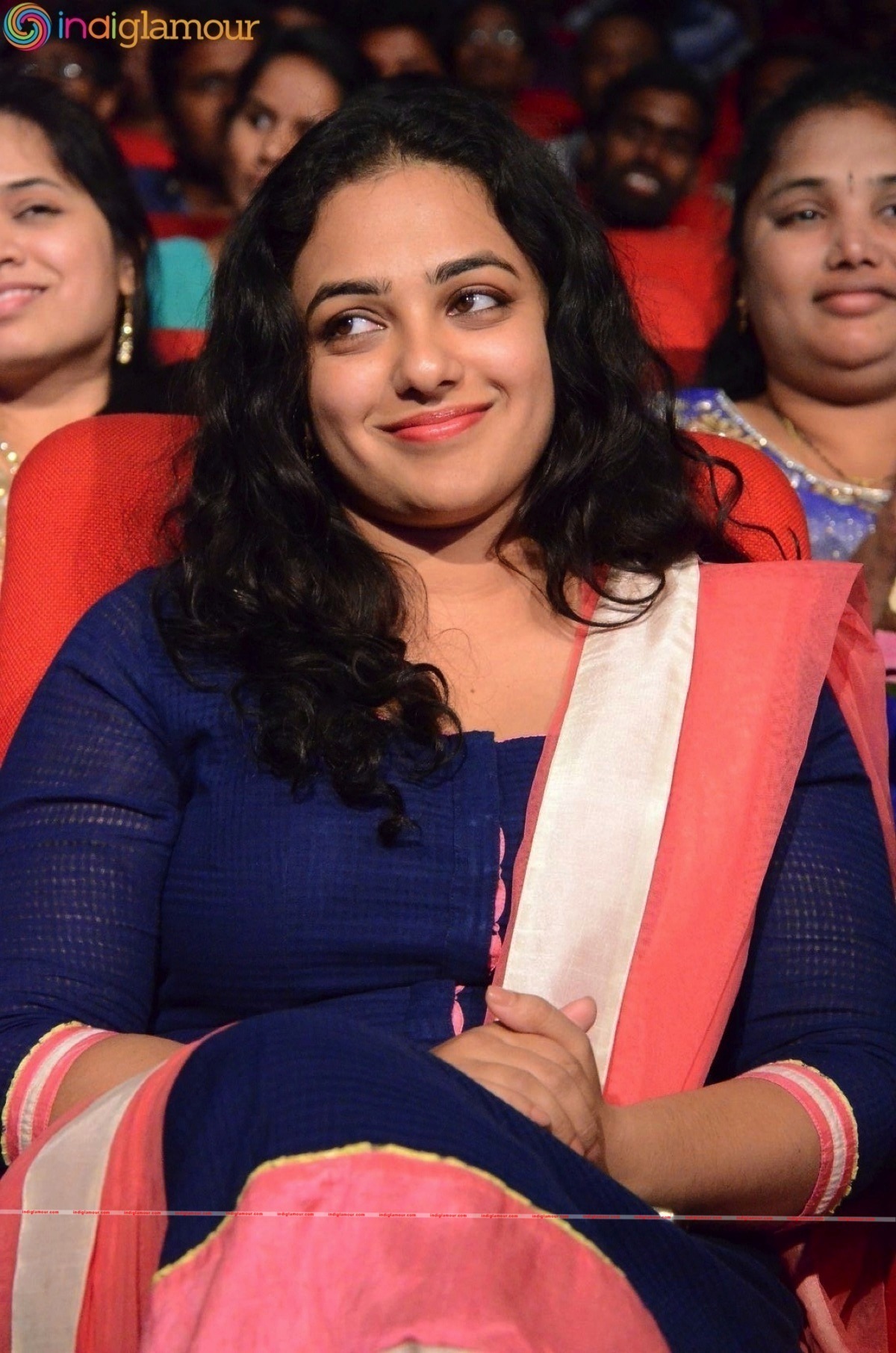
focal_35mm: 135
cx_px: 448
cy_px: 676
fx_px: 5061
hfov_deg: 10.1
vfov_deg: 15.2
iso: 8000
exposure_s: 1/125
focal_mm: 90
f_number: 5.6
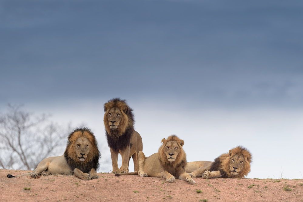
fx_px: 5052
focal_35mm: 600
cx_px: 152
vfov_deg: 2.3
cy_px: 101
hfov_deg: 3.4
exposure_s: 1/800
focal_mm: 600
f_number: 4
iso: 200
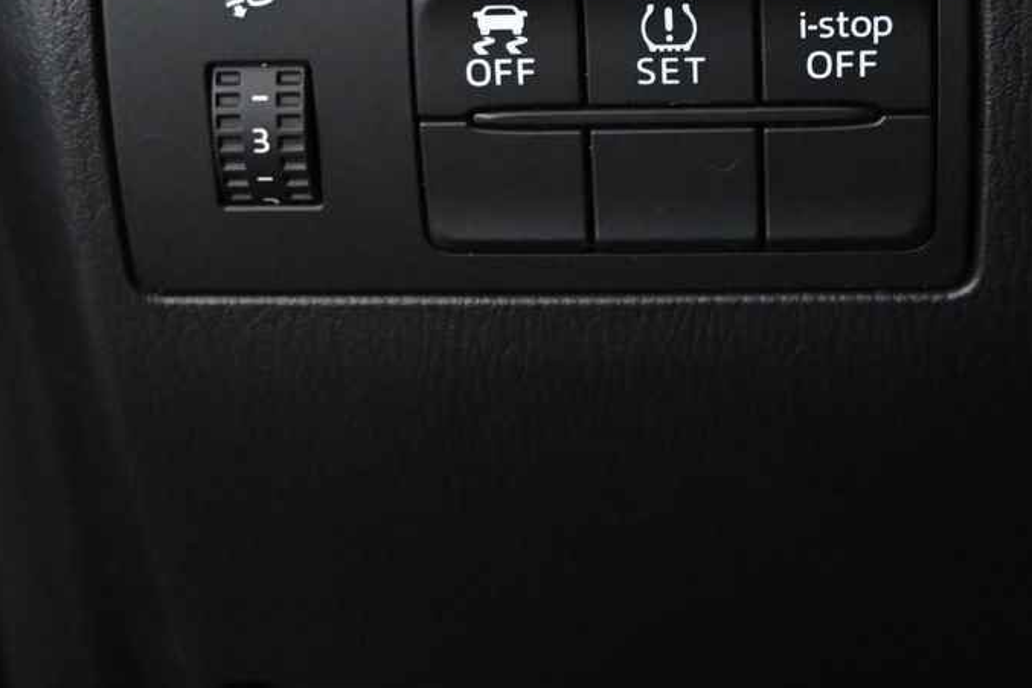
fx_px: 2264
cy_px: 67
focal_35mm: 79
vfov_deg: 17.0
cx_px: 543
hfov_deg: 25.7
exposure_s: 1/40
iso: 5000
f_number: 4
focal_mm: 22
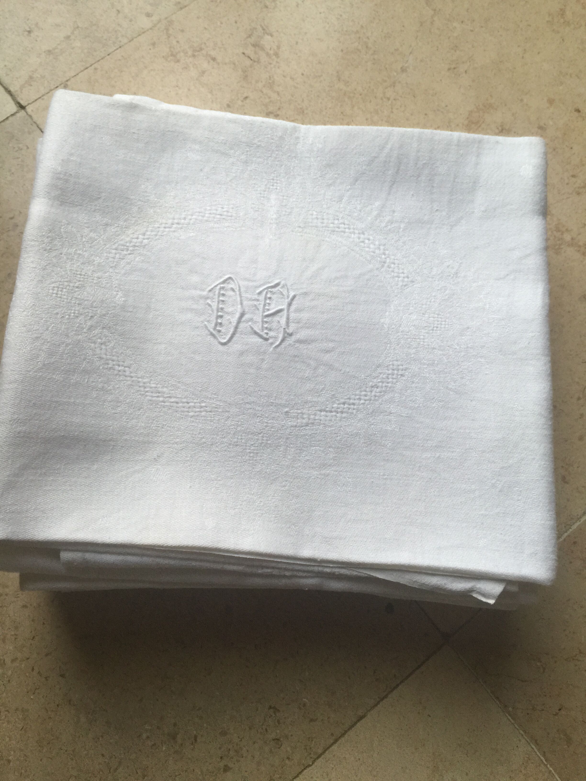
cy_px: 390
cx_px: 293
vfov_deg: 61.7
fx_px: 655
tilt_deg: -78.0
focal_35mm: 29
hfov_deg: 48.2
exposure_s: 1/17
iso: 50
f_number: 2.2
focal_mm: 4.15
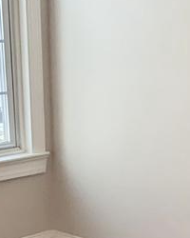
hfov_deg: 15.8
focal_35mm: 96
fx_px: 675
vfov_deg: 17.6
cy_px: 374
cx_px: 22
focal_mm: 2.35
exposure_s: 1/448
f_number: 2.2
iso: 44
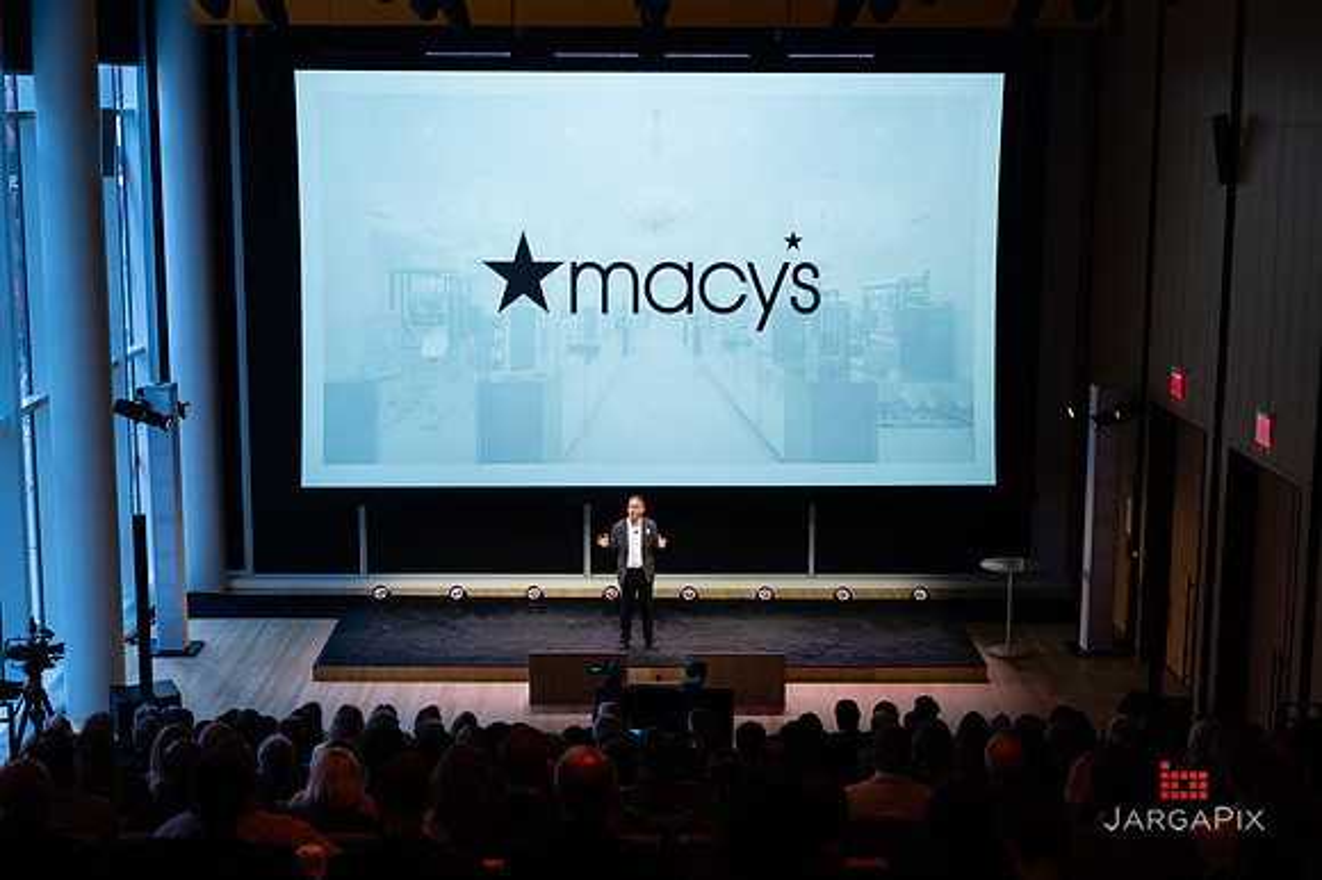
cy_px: 462
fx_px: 1938
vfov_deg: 25.6
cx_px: 663
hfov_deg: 37.7
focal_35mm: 53
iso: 160
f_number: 3.2
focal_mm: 49
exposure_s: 1/125
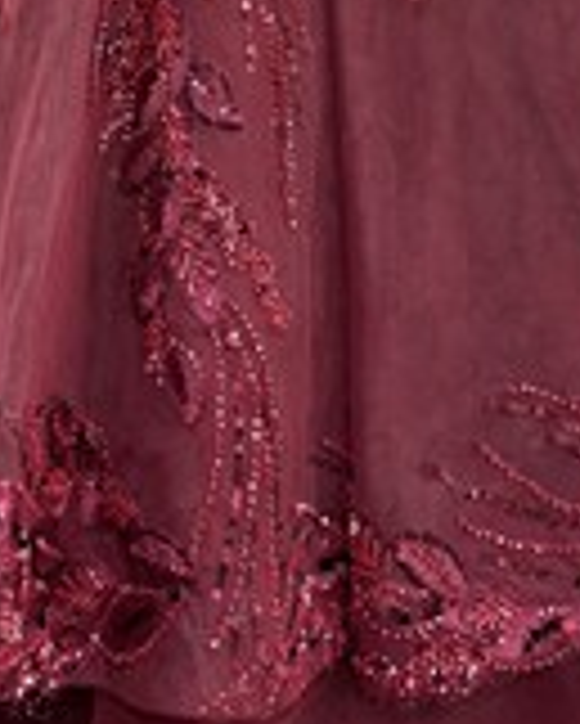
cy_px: -378
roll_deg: -3.1
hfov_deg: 18.7
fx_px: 1758
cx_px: 229
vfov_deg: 19.9
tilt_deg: -7.1
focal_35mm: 82
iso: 125
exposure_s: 1/100
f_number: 1.6
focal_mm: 5.96
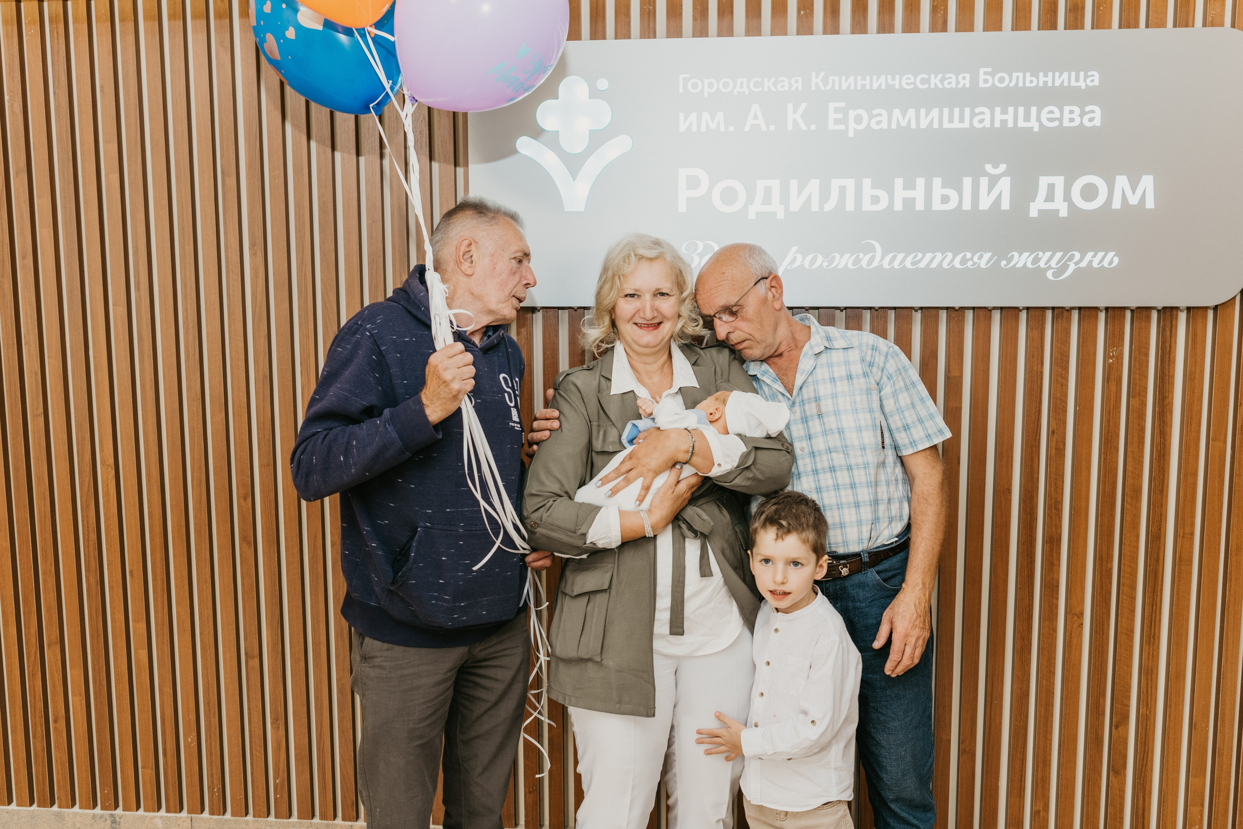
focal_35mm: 30
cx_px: 622
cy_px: 414
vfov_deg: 44.1
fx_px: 1023
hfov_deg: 62.6
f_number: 4
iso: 250
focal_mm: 28
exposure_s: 1/160
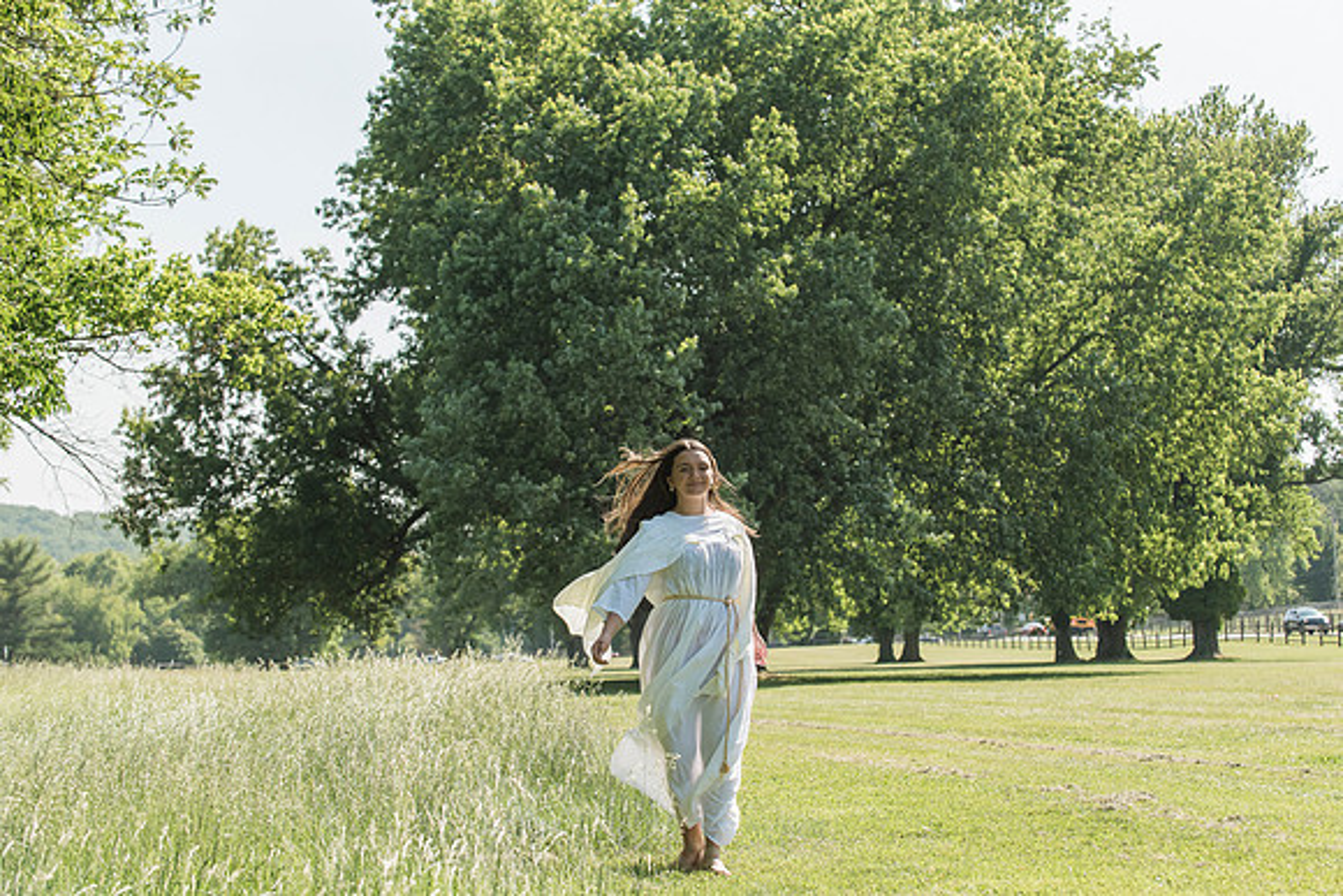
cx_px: 695
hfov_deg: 25.1
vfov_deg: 16.9
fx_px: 3010
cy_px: 463
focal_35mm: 81
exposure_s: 1/4000
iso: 1000
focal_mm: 78
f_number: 5.6
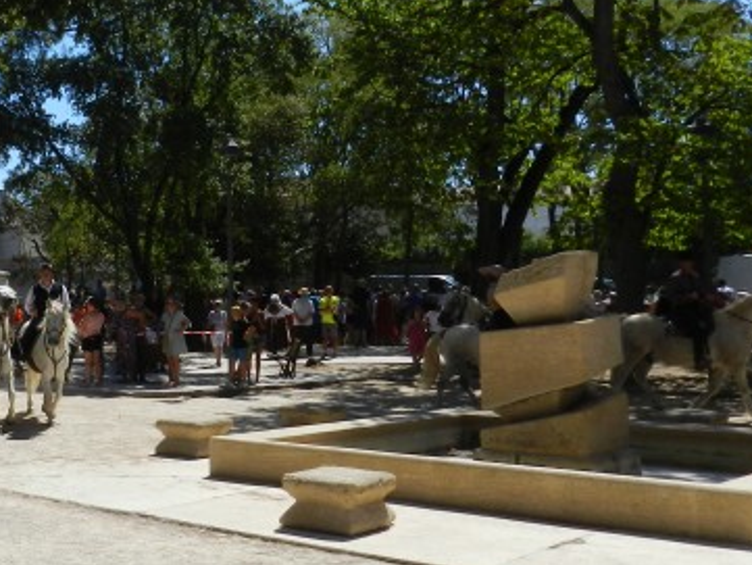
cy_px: 244
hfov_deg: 35.3
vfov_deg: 28.5
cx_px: 79
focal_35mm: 51
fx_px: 1108
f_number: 4.5
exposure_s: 1/800
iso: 160
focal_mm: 4
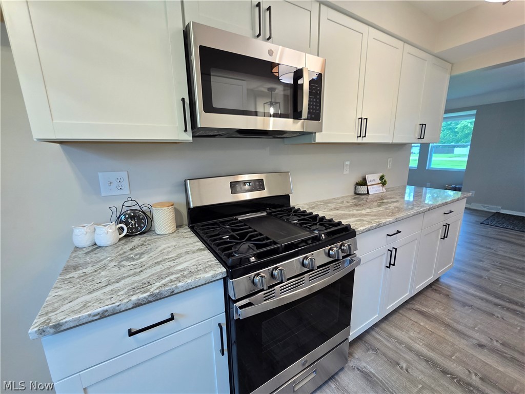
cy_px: 197
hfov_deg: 106.2
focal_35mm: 13
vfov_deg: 89.9
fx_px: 197
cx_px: 262
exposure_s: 1/60
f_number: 2.2
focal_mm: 2.2
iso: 160
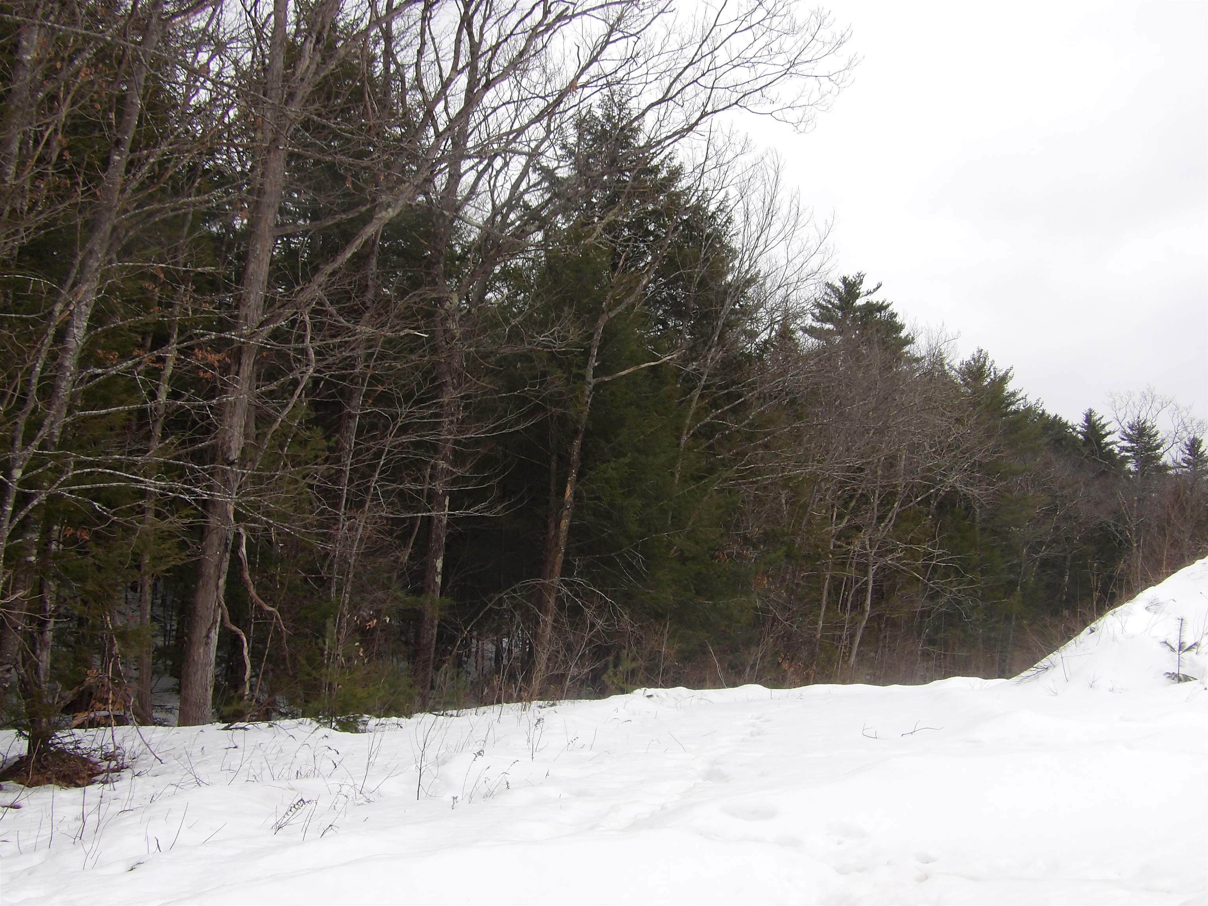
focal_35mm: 39
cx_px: 604
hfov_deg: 47.9
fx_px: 1361
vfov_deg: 36.8
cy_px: 453
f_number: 3.7
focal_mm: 7
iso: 100
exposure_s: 1/354
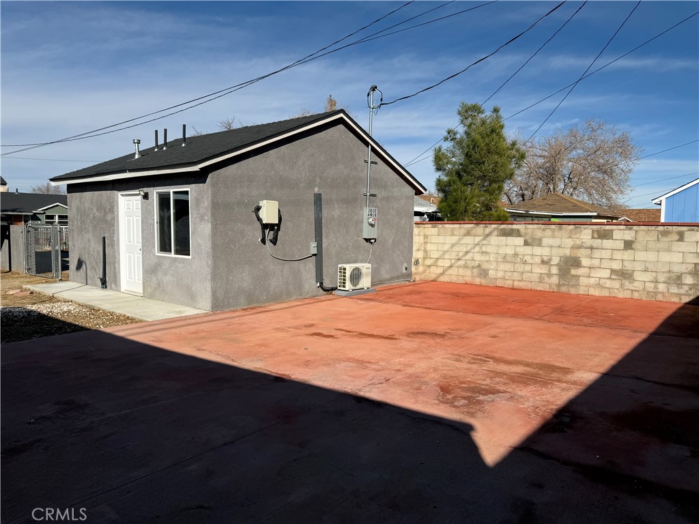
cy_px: 262
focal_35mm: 24
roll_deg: -0.5
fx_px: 485
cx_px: 350
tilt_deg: -3.4
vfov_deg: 56.8
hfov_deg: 71.6
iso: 80
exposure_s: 1/8130
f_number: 1.78
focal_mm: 6.76
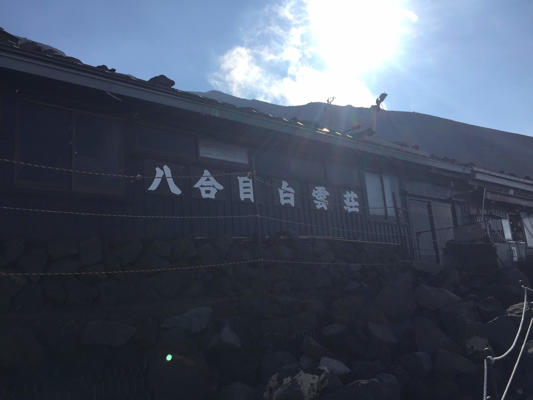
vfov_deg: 48.2
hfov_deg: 61.7
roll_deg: +3.3
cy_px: 200
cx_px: 266
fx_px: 447
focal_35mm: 29
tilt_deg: +12.5
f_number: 2.2
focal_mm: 4.15
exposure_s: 1/5650
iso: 32
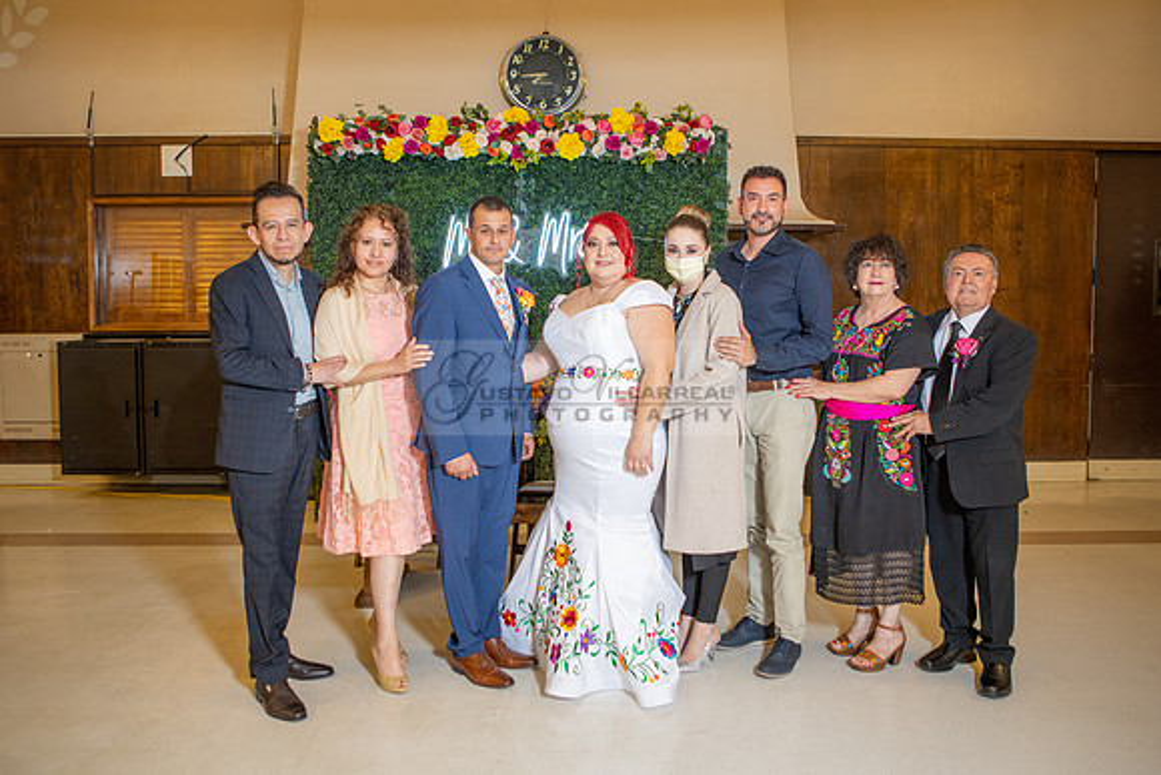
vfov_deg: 43.2
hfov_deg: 61.4
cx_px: 580
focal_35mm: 30
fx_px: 977
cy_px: 356
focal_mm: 28
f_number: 2.8
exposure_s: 1/125
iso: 800
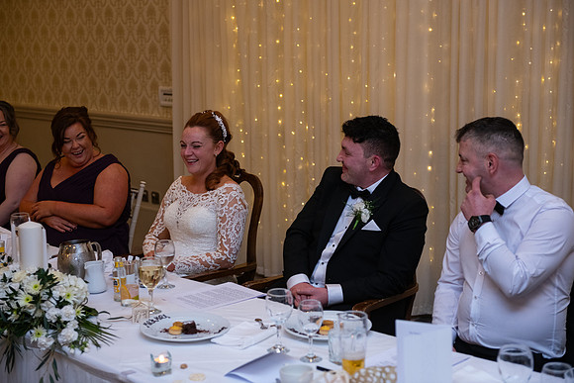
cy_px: 192
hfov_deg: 32.4
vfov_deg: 21.9
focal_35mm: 62
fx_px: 989
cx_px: 287
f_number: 3.5
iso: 1000
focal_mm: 62
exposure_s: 1/160
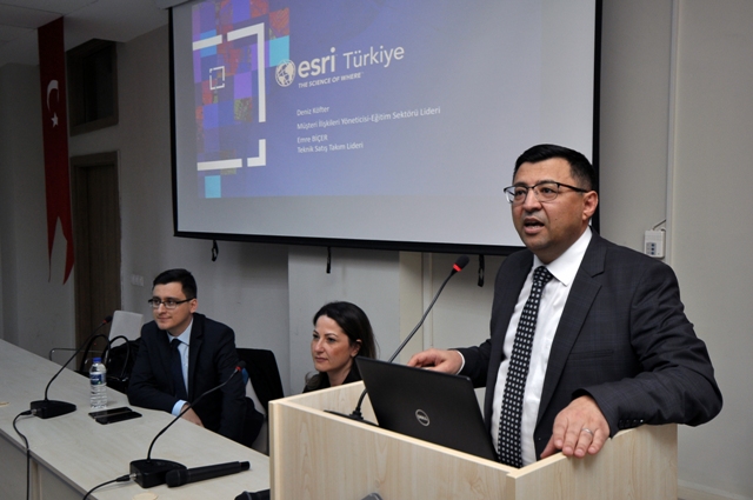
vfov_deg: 36.8
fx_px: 752
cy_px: 250
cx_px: 376
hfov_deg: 53.2
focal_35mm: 36
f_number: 4.5
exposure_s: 1/60
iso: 320
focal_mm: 24
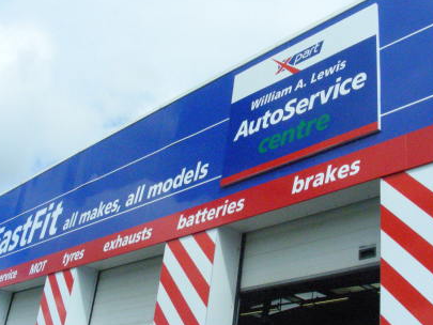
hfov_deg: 39.6
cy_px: 139
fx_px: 601
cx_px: 222
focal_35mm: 48
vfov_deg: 30.2
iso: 800
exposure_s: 1/1000
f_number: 13.6
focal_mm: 6.3
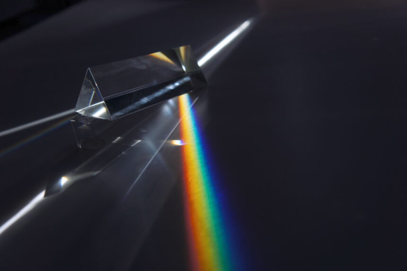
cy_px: 136
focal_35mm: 45
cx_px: 204
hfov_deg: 43.6
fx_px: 508
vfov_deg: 29.8
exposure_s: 1/125
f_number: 4.5
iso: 200
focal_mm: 30
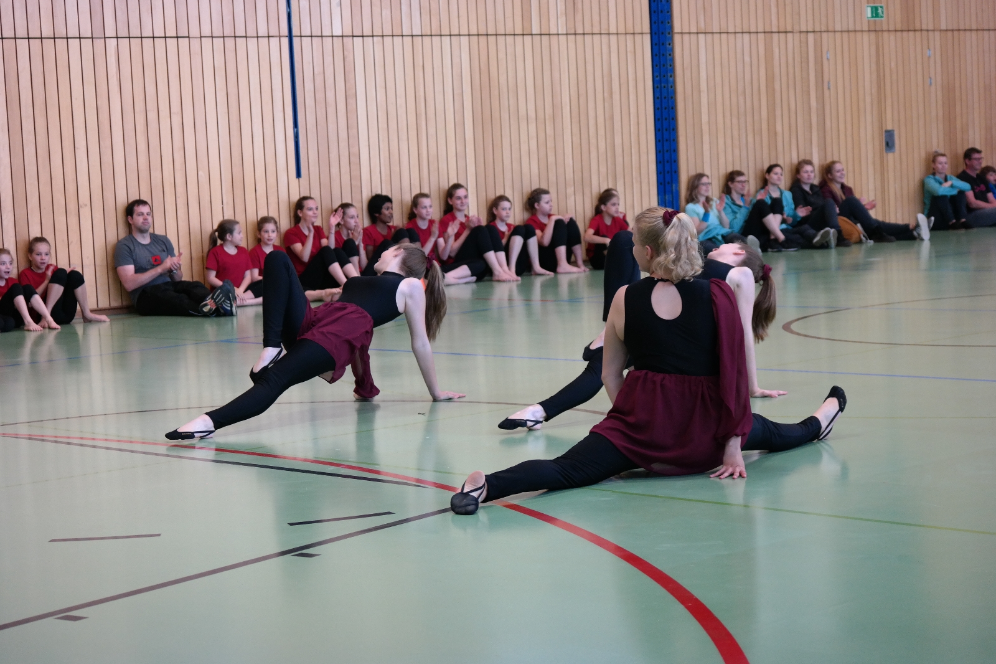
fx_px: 2130
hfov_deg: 26.3
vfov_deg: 17.7
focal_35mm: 77
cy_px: 332
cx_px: 498
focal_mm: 50
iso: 800
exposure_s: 1/80
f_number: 4
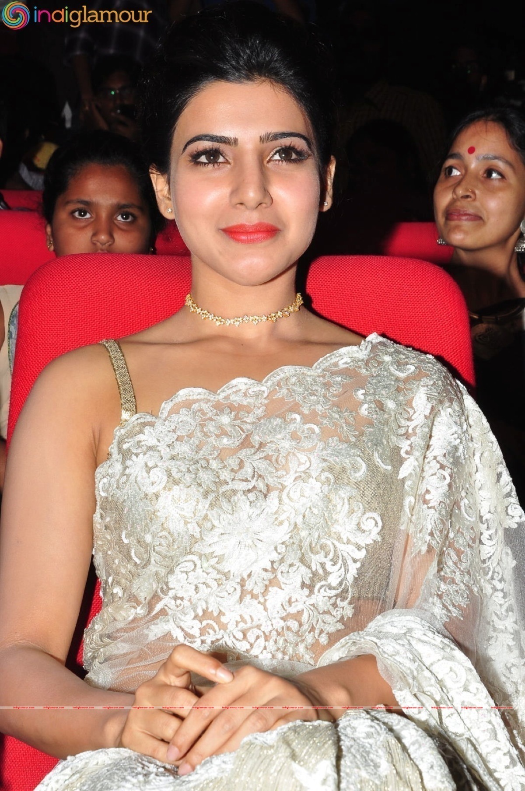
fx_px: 1711
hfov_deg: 17.4
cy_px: 396
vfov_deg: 26.0
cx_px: 262
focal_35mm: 78
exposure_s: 1/125
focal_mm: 52
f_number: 14
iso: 400
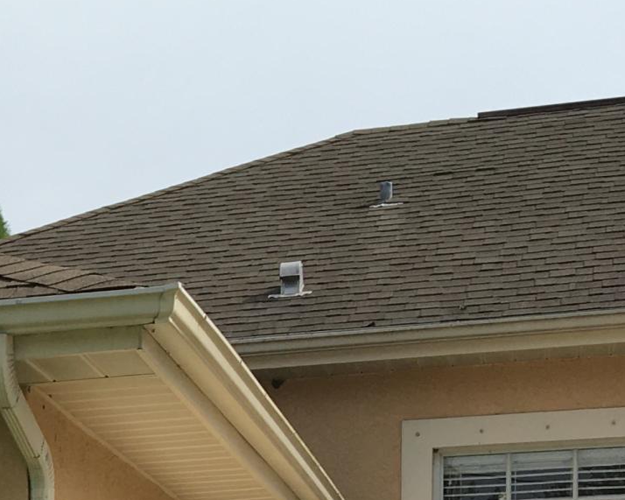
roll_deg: -0.4
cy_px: 797
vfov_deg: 12.2
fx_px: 2201
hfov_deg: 14.8
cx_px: -369
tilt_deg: +0.5
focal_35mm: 119
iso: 25
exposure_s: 1/1538
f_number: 2.2
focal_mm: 4.15
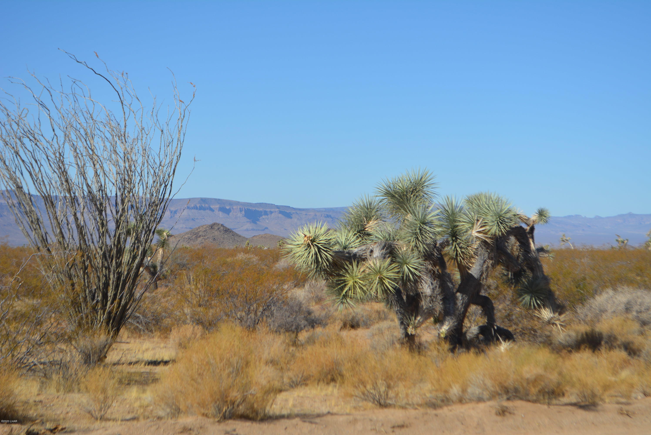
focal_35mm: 82
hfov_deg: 24.6
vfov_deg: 16.6
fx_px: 1493
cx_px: 326
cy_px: 218
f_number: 7.1
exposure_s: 1/1600
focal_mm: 55
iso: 400
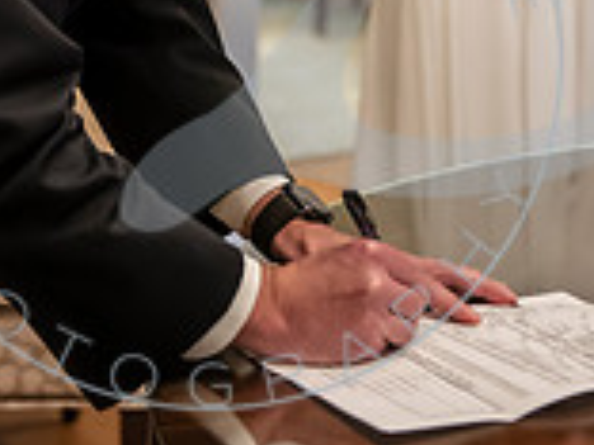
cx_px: 381
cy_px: -232
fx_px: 2282
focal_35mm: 133
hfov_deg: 14.8
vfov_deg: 10.7
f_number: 2.8
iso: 2500
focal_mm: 48
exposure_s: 1/125
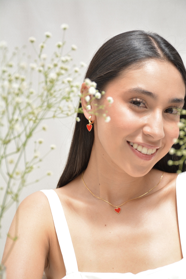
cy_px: 140
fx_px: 814
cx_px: 93
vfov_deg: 19.5
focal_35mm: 105
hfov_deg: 13.0
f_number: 7.1
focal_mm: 70
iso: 640
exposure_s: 1/800
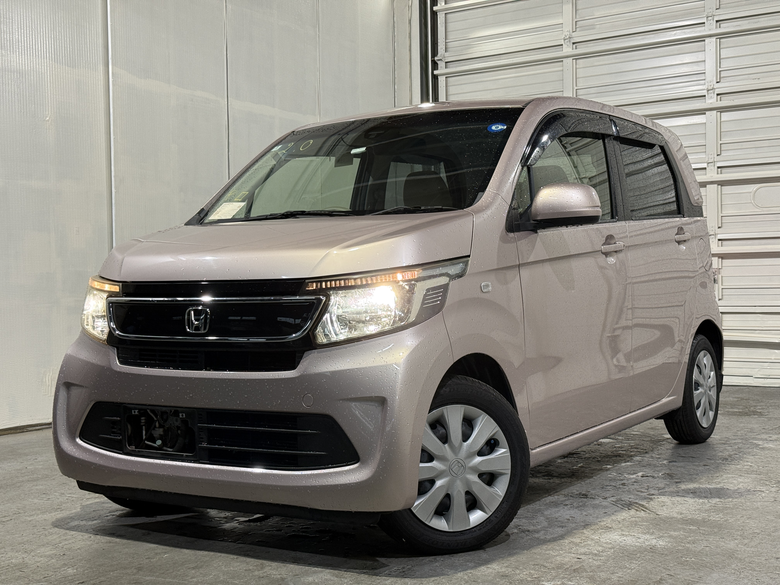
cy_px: 292
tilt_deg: -0.1
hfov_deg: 39.7
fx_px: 1082
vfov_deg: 30.3
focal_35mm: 48
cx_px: 390
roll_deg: +1.0
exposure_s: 1/60
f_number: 1.78
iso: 100
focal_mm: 6.76
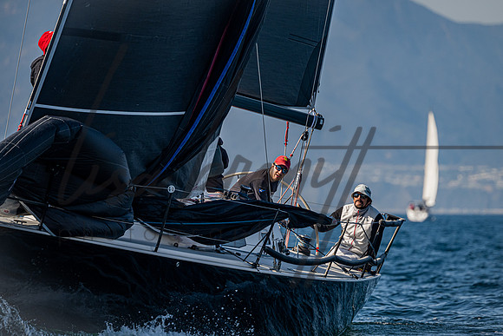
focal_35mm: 414
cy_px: 148
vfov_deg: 3.3
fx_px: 5782
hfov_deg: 5.0
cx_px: 298
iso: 400
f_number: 5.3
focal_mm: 340
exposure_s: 1/2000
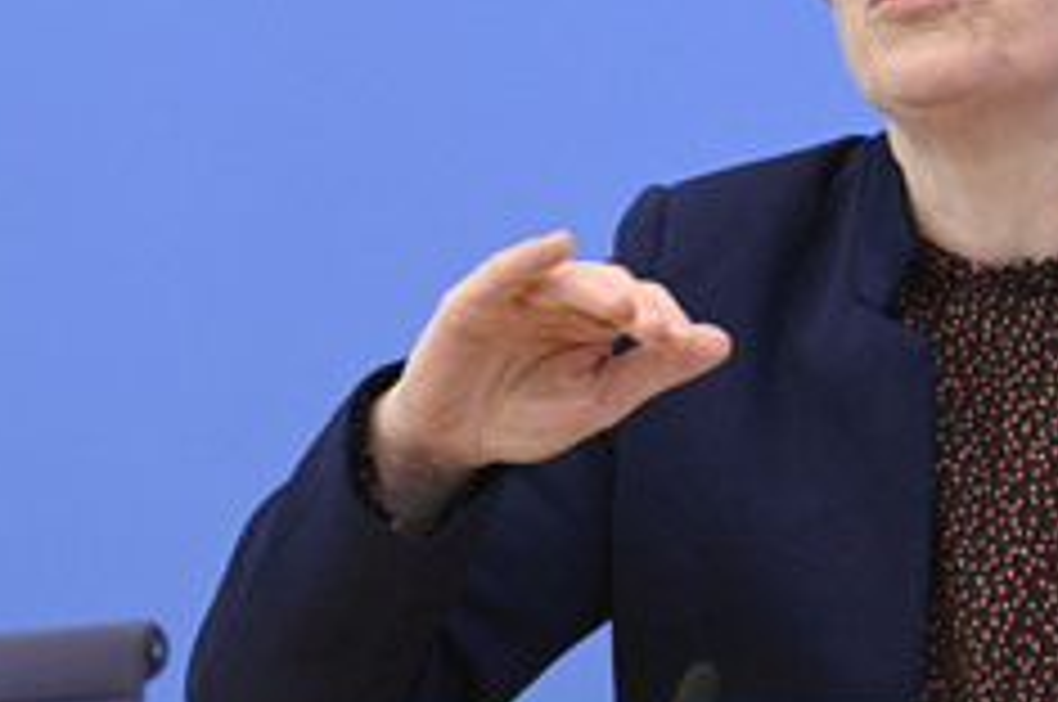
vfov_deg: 7.3
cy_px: 130
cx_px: 907
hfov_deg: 10.9
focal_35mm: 188
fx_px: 5517
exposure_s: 1/500
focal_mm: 98
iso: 4000
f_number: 6.3
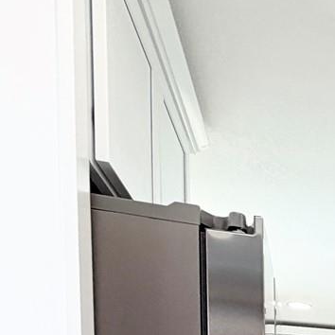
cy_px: 473
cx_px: 606
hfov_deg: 20.8
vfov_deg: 25.0
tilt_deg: -3.1
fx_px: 613
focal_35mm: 56
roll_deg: -0.6
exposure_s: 1/121
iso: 160
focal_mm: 2.22
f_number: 2.2
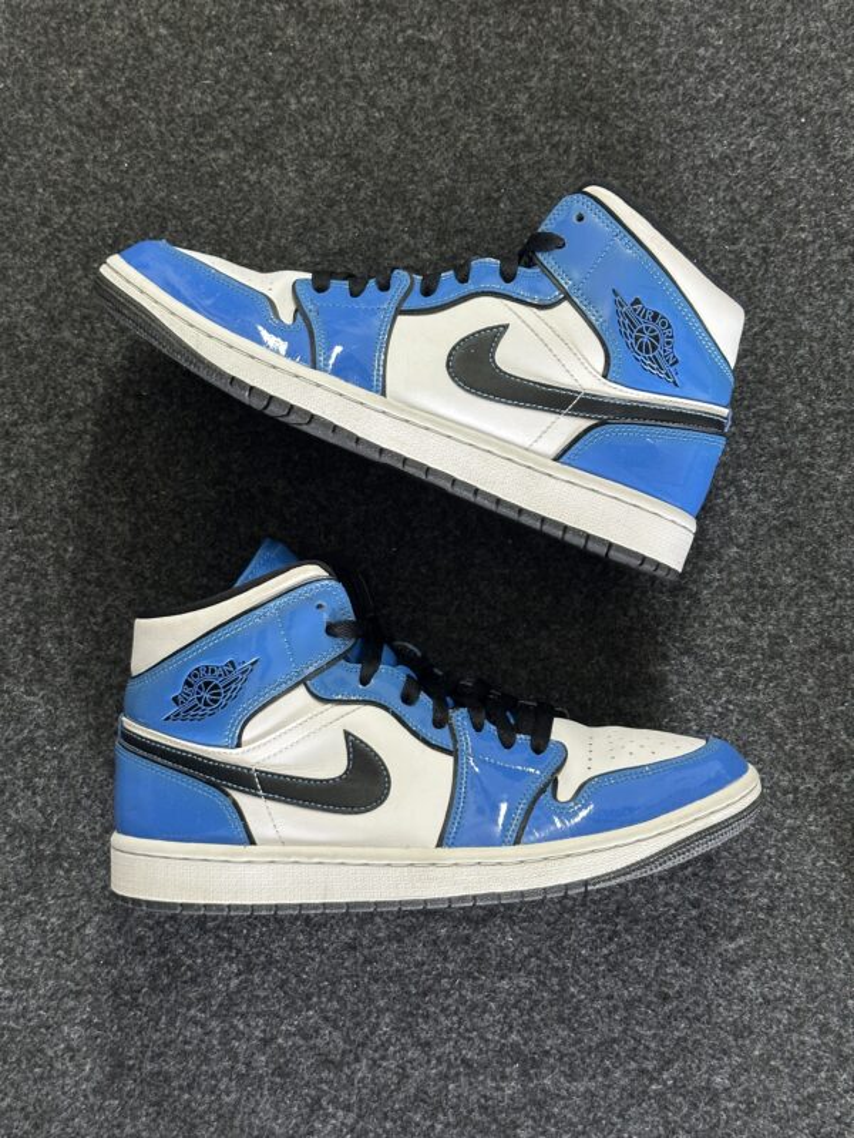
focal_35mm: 48
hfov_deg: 30.3
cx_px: 427
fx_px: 1578
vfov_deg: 39.6
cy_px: 569
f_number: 1.78
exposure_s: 1/50
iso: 160
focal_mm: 6.86
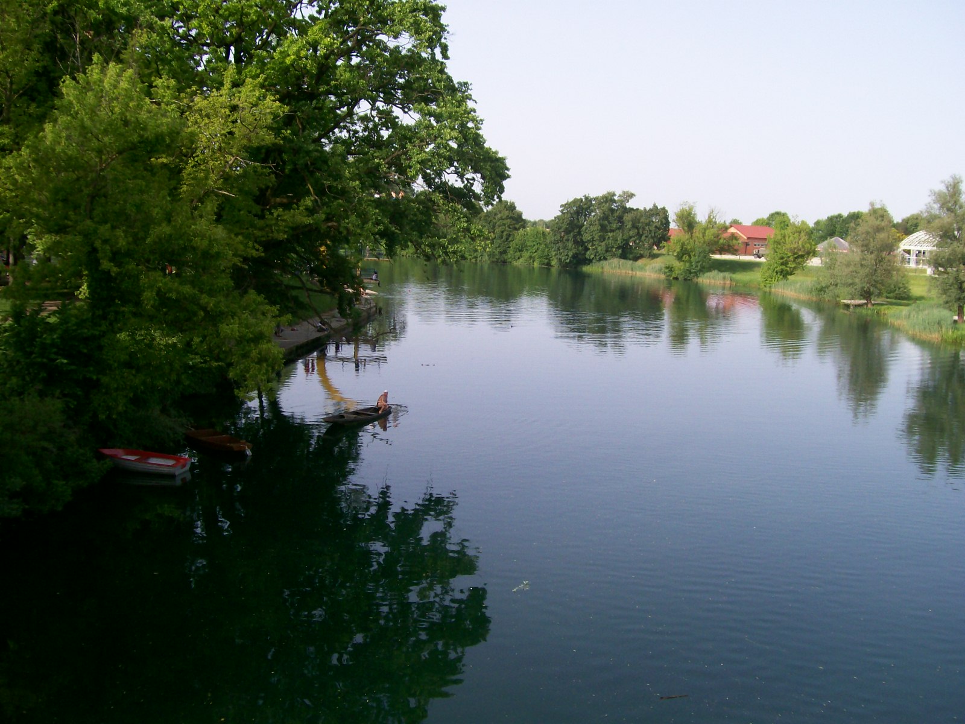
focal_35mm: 36
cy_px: 362
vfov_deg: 39.7
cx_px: 482
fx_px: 1004
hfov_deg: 51.4
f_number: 2.7
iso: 80
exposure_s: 1/801
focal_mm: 6
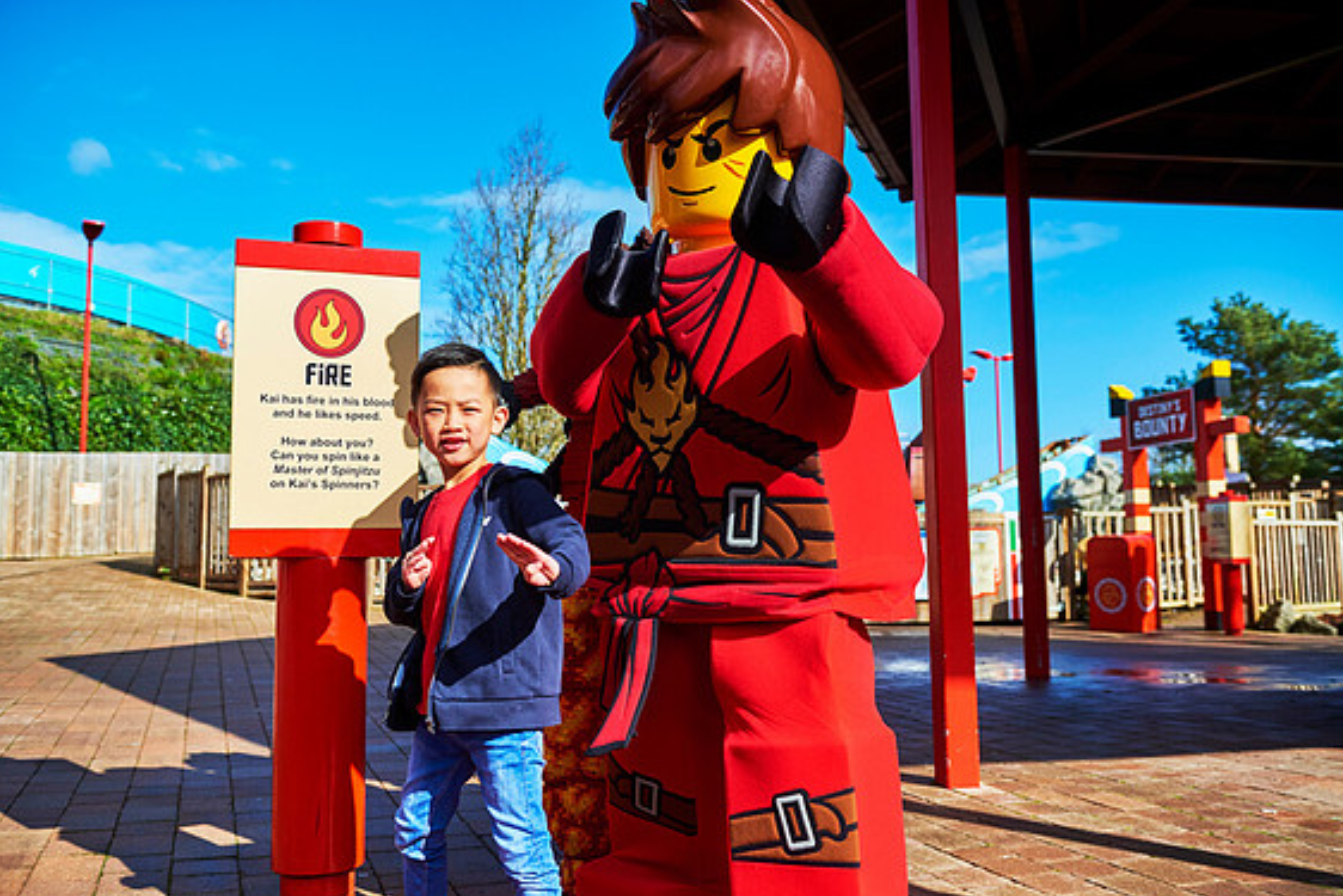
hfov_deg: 57.2
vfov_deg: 40.0
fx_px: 1231
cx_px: 664
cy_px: 458
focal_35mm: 33
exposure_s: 1/5000
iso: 400
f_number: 4
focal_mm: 32
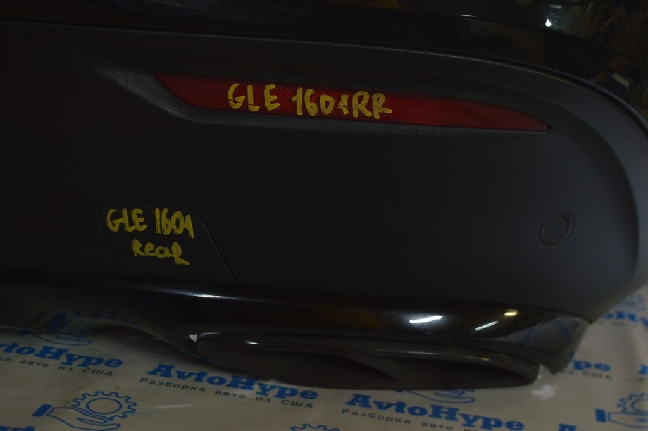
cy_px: 216
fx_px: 1079
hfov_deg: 33.4
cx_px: 324
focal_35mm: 60
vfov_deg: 22.6
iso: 400
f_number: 5.6
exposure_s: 1/20
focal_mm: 40
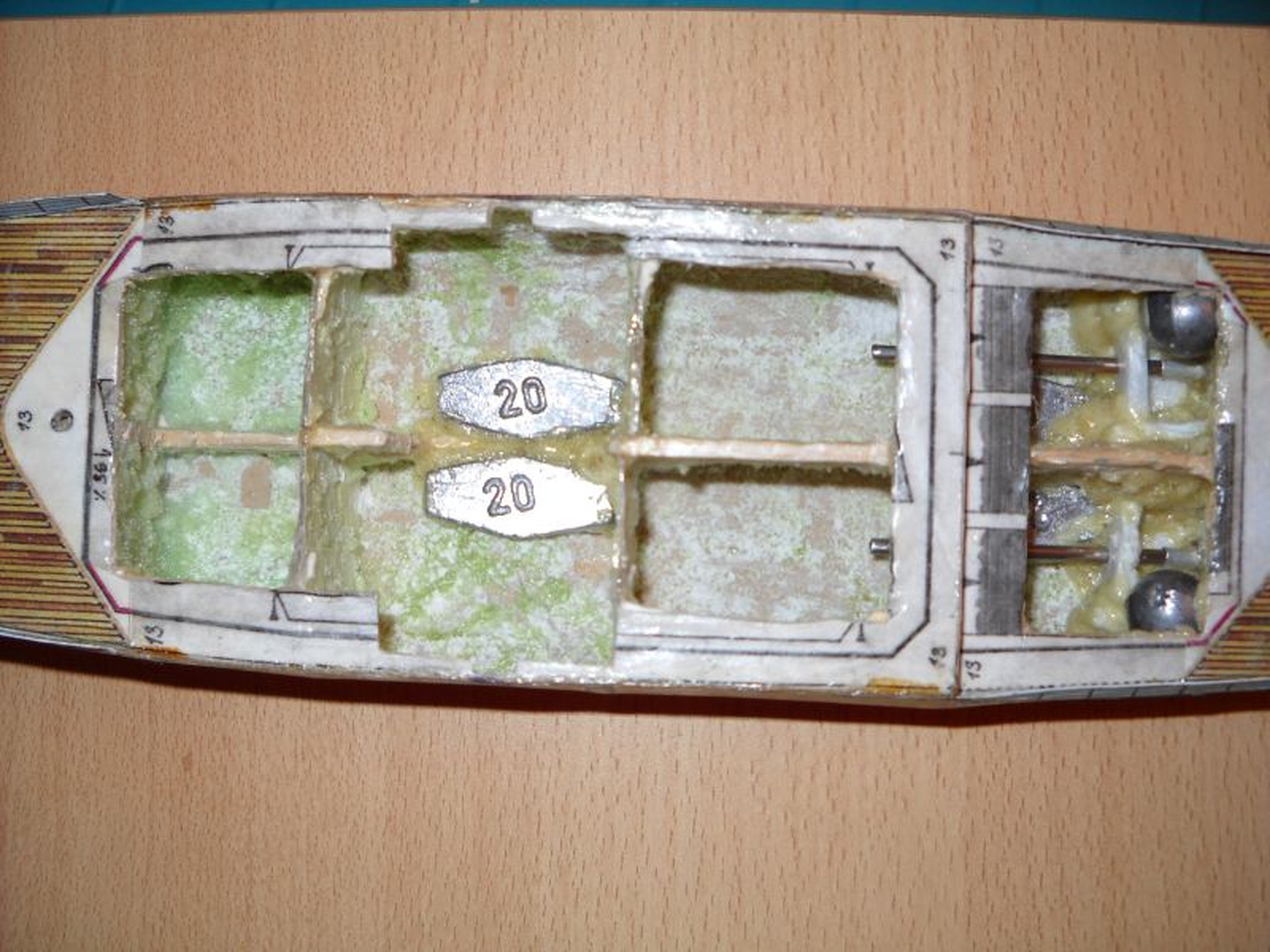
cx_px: 635
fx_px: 1504
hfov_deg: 45.8
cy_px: 476
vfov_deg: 35.1
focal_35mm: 41
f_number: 3.1
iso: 64
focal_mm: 6.72
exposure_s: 1/30
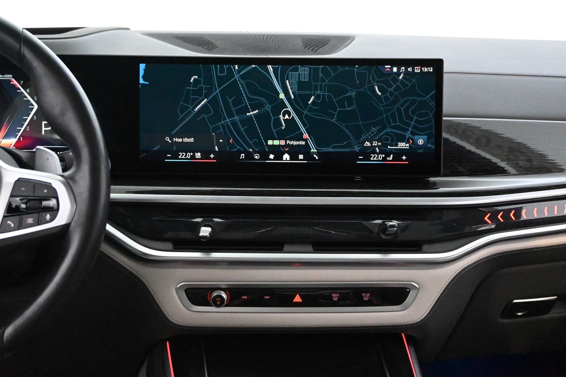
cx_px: 283
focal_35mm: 50
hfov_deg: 40.0
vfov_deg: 27.3
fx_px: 778
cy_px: 188
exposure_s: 1/50
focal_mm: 33
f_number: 5
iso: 18000
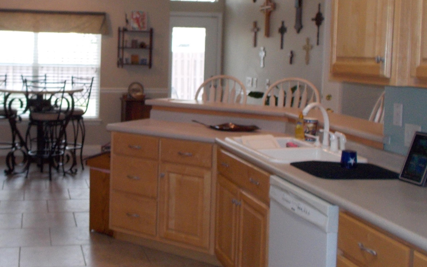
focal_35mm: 49
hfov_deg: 40.1
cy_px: 86
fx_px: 570
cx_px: 118
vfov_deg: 26.2
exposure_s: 1/25
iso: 125
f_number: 3.3
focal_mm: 4.1
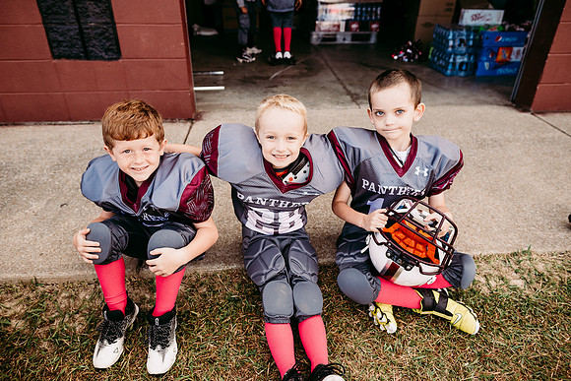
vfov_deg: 53.2
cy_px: 190
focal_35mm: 24
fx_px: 381
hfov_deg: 73.7
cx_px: 286
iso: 160
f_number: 3.5
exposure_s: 1/400
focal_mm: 24
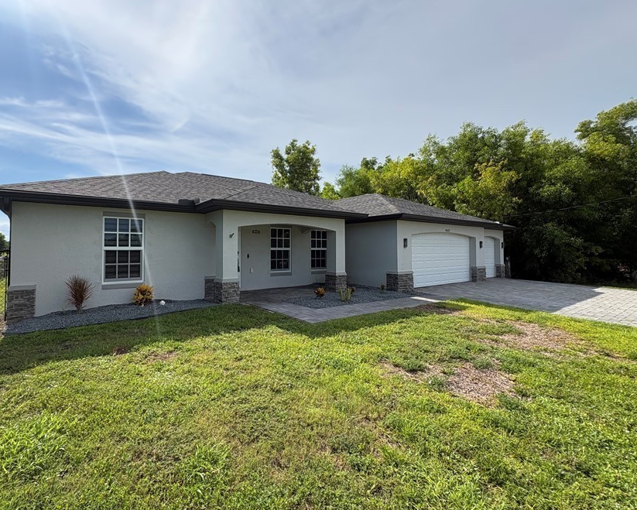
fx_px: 321
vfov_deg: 76.9
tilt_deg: +1.2
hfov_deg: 88.9
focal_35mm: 17
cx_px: 269
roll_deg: +0.6
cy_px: 241
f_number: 2.2
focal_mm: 2.22
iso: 50
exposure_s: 1/1976
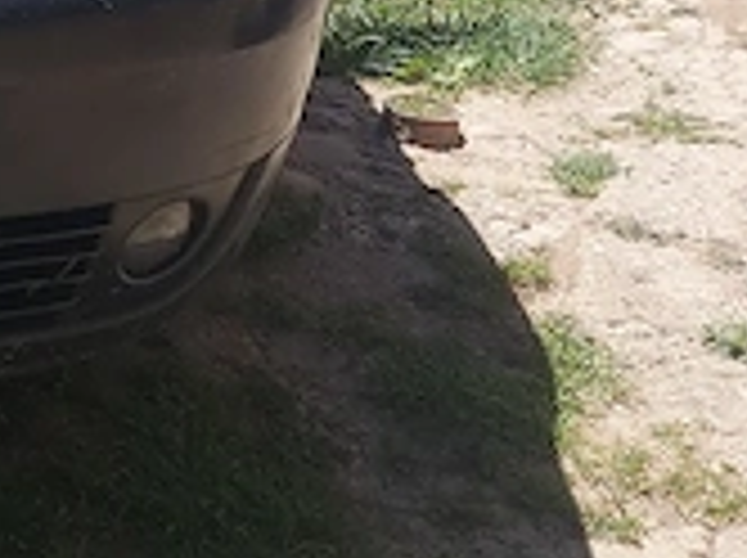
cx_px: -558
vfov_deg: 10.1
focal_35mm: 145
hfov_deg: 12.5
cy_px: -54
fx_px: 3125
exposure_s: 1/776
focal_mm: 5.23
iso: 32
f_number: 1.8
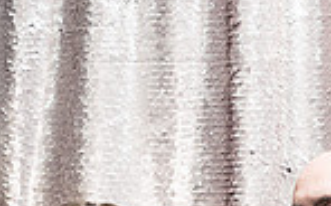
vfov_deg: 4.6
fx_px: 2522
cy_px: 380
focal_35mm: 280
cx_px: -58
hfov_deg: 7.5
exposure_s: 1/60
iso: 2000
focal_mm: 70
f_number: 2.8
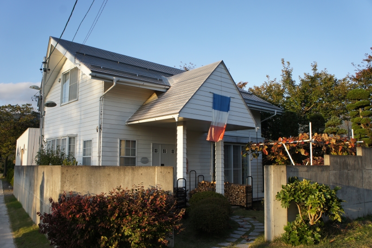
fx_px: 310
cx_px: 186
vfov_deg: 43.6
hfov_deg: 62.0
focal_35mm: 30
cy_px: 124
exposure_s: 1/200
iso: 200
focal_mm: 20
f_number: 6.3
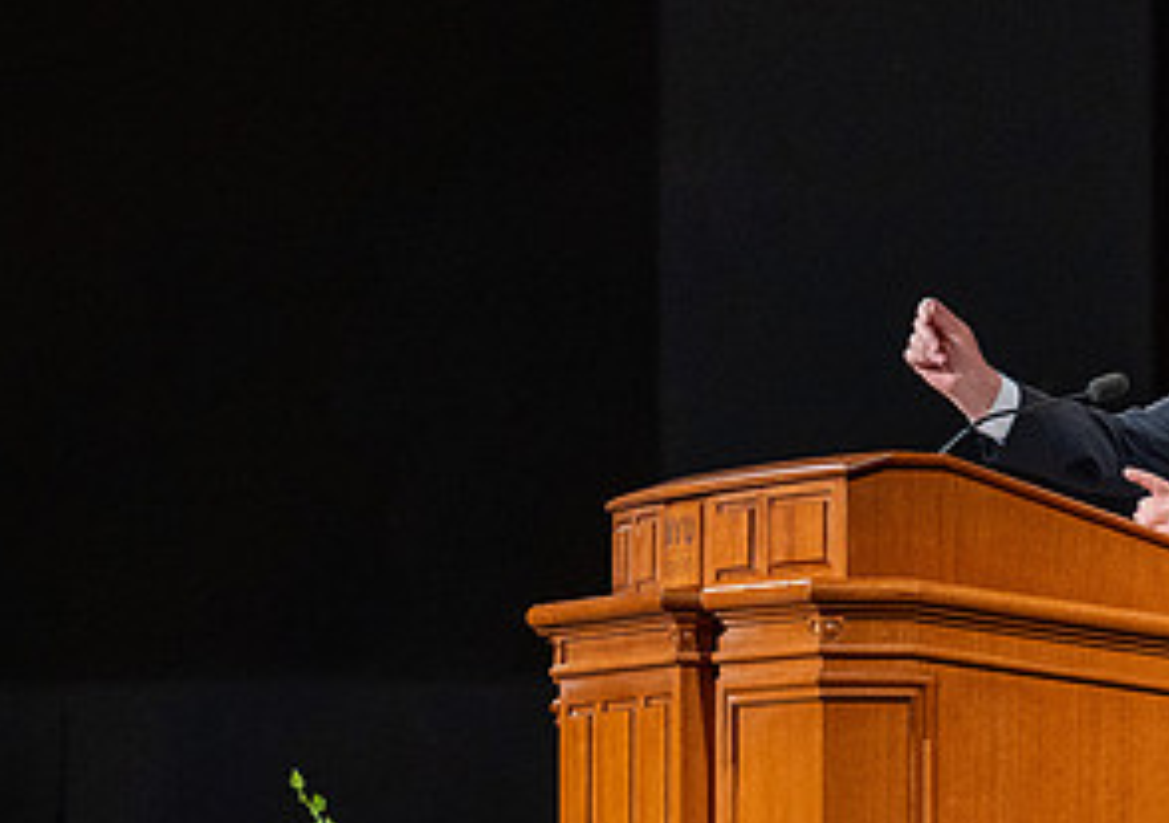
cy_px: 351
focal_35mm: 371
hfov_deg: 5.4
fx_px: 12258
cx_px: 1385
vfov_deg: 3.8
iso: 800
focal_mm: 125
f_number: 2.8
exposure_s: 1/160
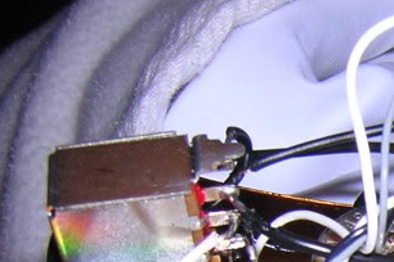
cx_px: 511
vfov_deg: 13.5
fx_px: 1072
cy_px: 326
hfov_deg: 19.2
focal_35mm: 98
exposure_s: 1/60
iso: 100
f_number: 5.2
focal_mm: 4.7
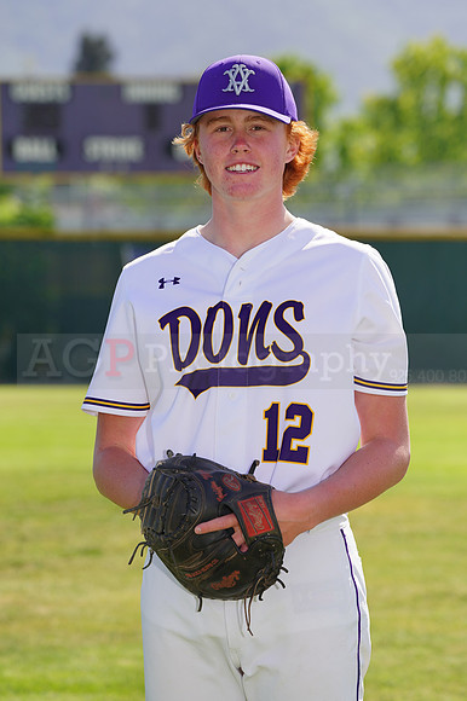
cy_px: 350
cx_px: 234
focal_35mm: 221
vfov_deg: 9.3
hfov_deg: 6.2
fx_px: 4305
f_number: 8
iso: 100
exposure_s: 1/250
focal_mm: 221
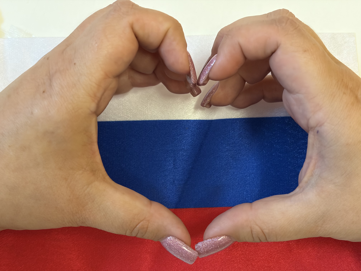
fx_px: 542
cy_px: 136
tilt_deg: -78.0
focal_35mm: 52
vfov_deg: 28.0
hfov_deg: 36.8
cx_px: 180
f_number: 1.6
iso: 320
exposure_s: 1/25
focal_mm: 5.96
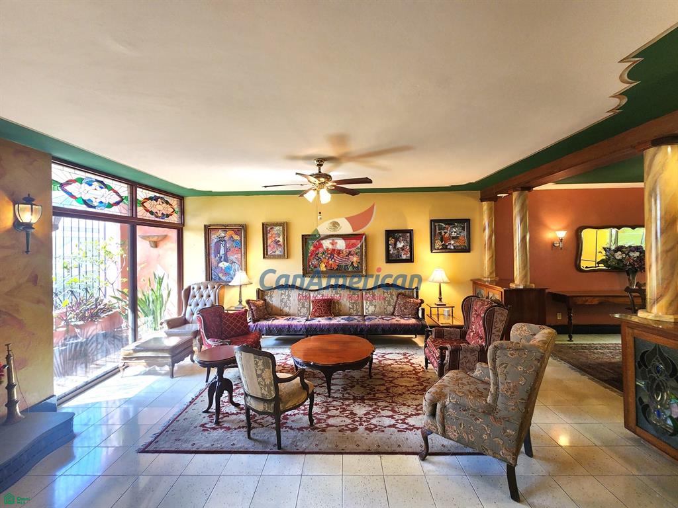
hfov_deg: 106.2
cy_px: 254
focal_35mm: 13
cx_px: 339
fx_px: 255
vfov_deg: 89.9
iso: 160
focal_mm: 2.2
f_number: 2.2
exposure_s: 1/60
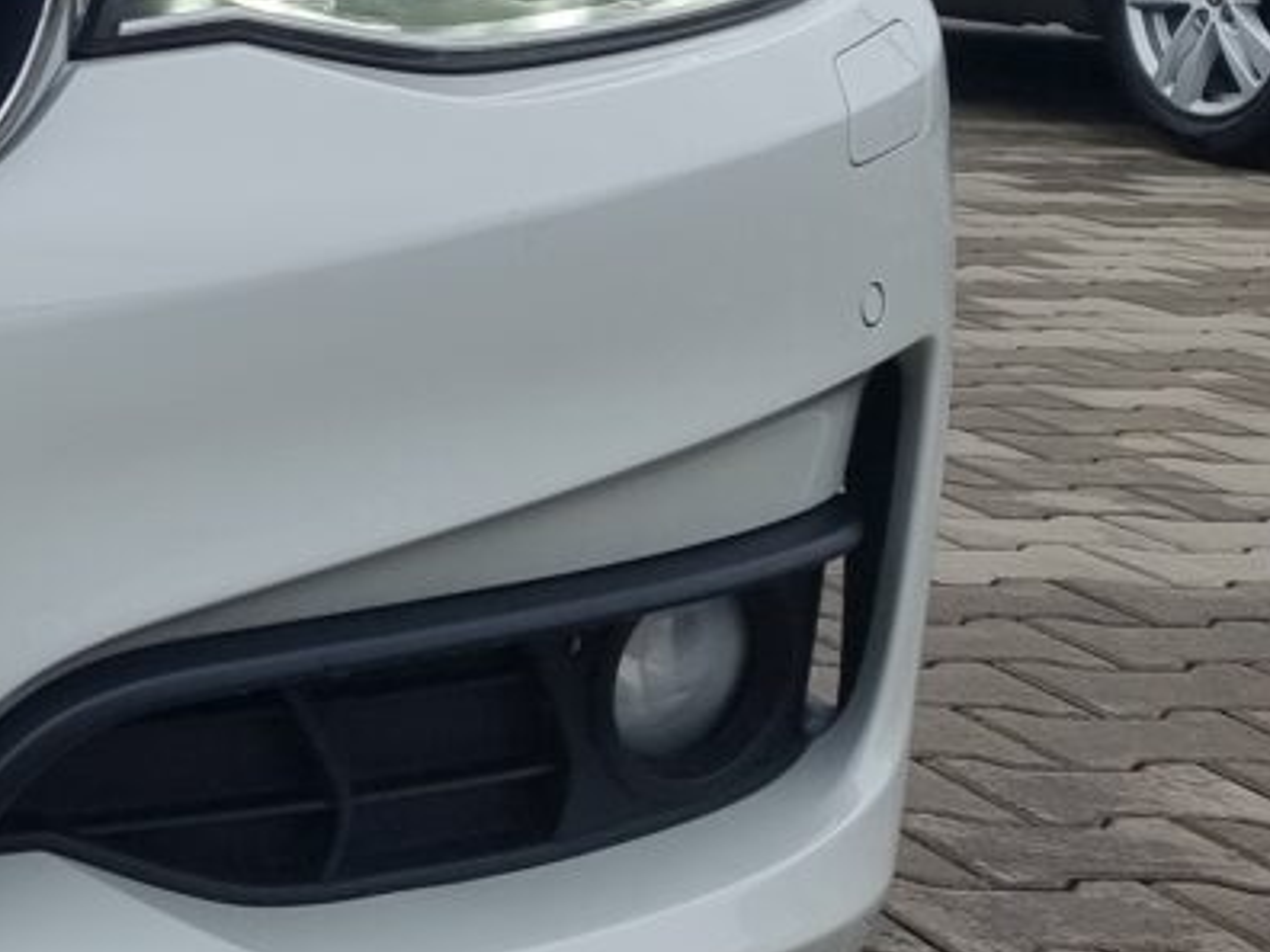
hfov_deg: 16.5
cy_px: -272
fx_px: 3559
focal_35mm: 97
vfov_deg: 14.6
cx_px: -1087
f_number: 1.8
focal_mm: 6.7
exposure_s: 1/500
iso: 50
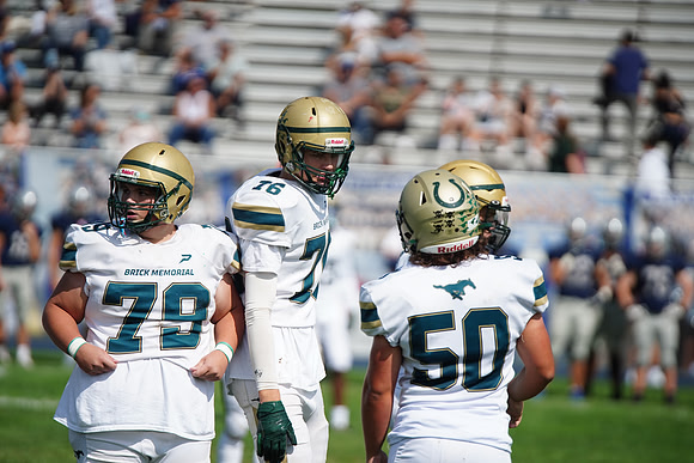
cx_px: 347
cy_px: 232
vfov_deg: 4.6
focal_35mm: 300
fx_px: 5784
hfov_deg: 6.9
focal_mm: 300
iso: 400
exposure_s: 1/8000
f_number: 2.8
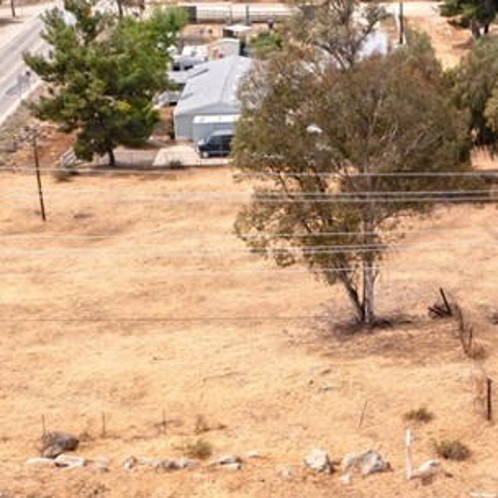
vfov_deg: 21.6
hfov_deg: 21.3
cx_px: 419
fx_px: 1302
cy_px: 200
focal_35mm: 80
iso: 100
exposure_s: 1/500
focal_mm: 10.26
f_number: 5.6
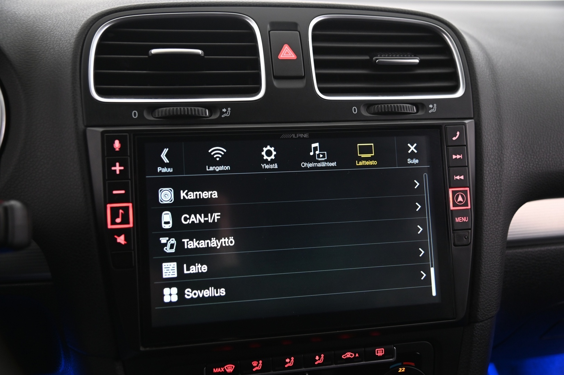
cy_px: 188
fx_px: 626
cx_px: 282
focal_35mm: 40
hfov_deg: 48.5
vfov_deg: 33.3
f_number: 4
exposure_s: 1/20
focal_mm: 40
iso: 2000
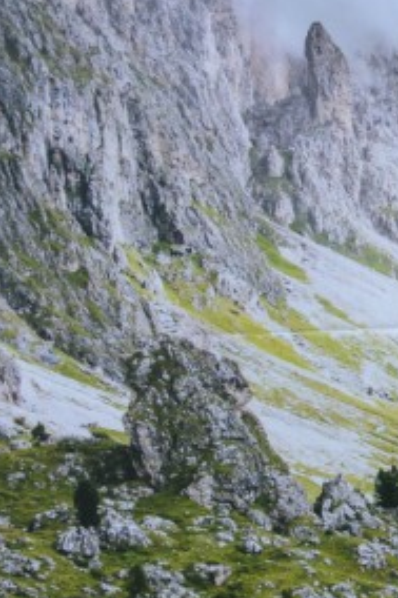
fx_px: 2524
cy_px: 625
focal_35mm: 152
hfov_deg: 7.9
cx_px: 1167
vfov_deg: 13.3
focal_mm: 25
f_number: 7.1
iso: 200
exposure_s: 1/200
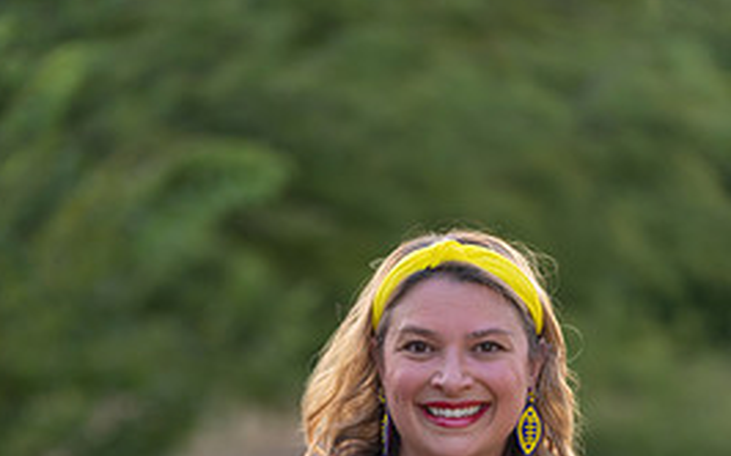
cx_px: 374
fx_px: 3983
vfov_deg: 6.5
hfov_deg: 10.5
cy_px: 574
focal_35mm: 200
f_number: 2.8
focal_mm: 116
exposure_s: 1/320
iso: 400
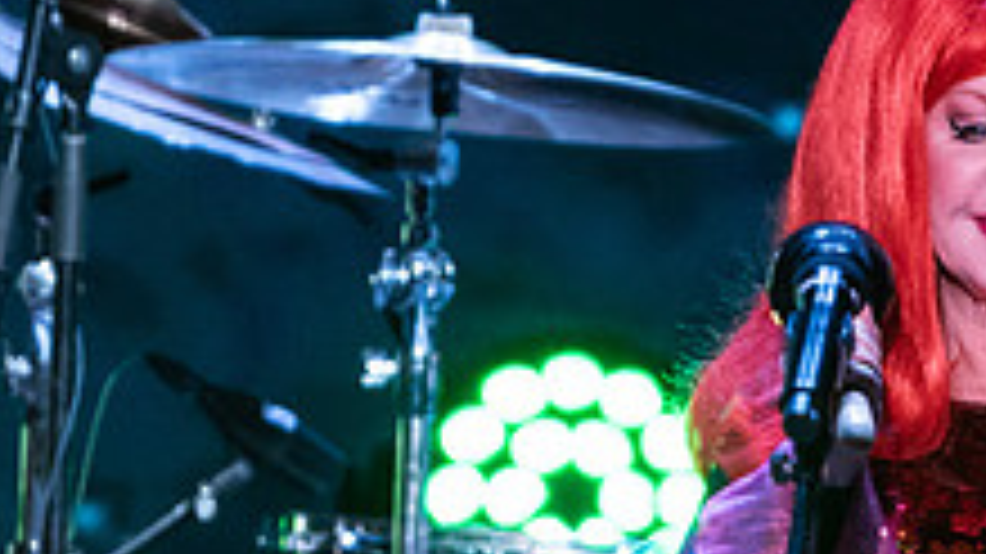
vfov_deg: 0.6
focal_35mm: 2187
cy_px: 24
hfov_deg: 1.0
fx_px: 57158
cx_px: 664
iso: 2500
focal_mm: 600
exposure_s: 1/160
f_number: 6.3
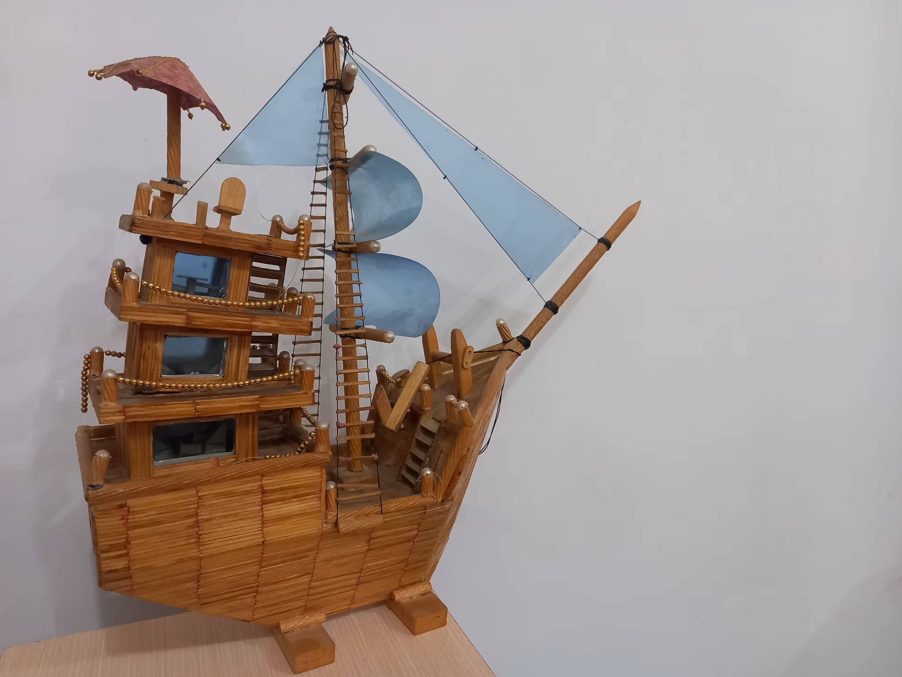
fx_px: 678
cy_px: 332
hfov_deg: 67.3
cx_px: 436
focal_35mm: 26
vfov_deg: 53.1
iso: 320
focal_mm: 4.6
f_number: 2
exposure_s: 1/24
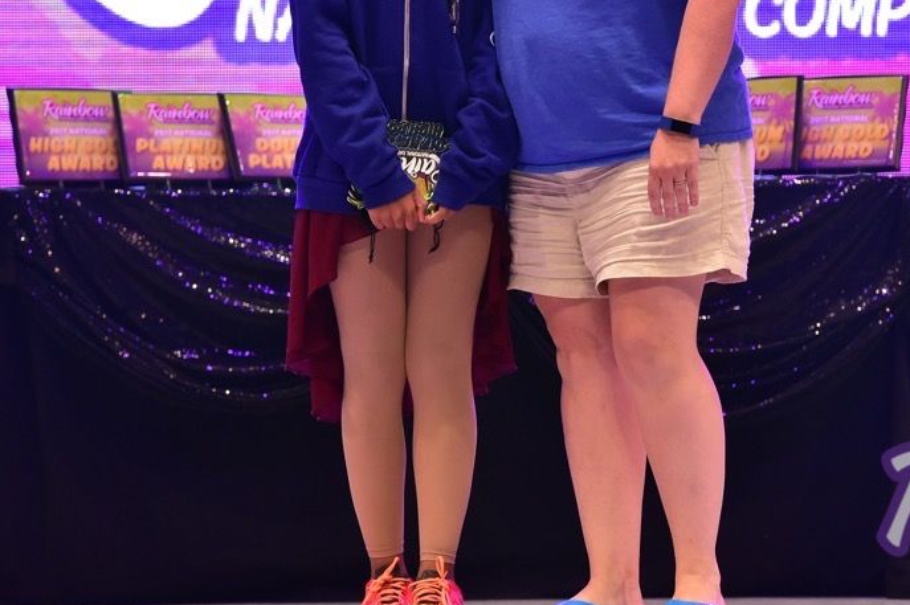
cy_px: 95
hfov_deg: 5.8
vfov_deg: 3.9
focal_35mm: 354
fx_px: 8942
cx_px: 498
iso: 4000
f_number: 4.5
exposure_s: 1/640
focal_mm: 190
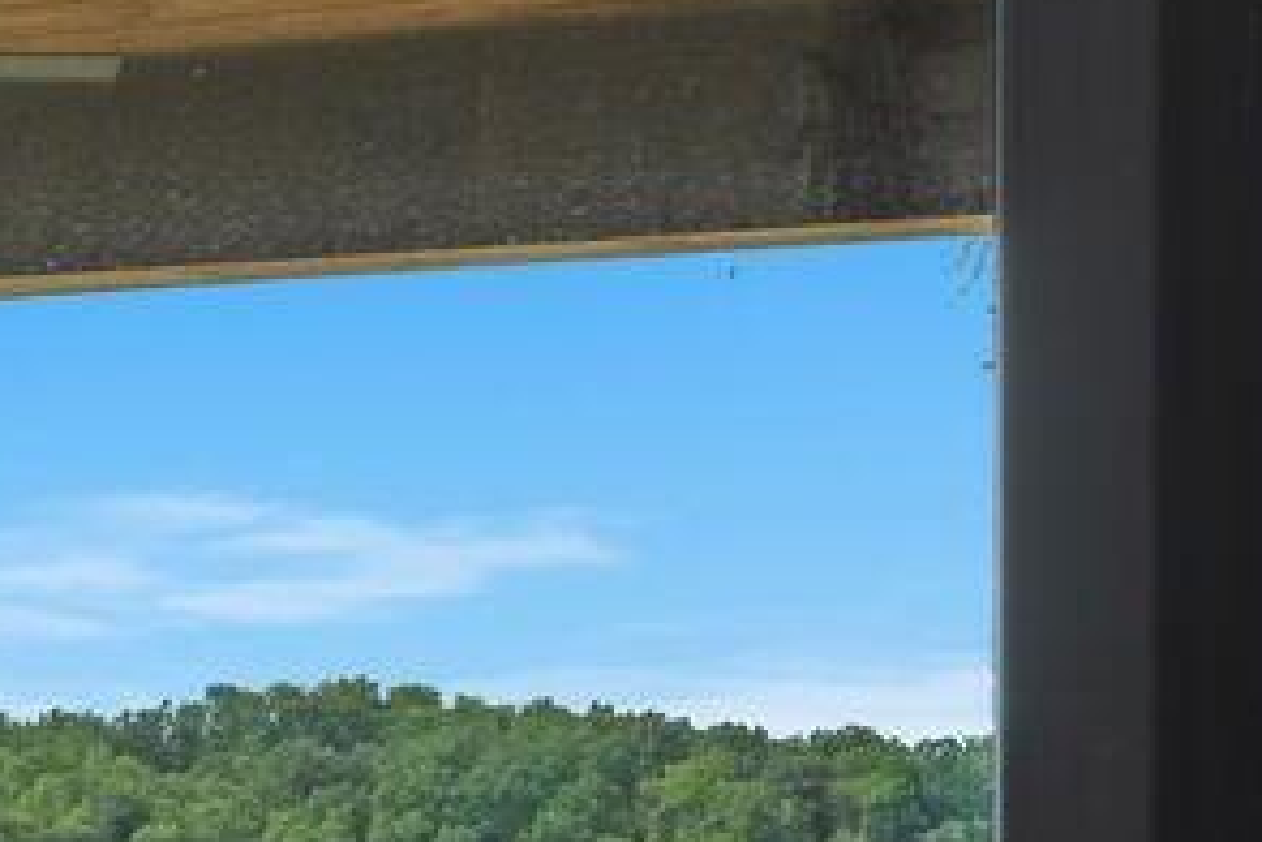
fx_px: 3540
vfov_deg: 13.3
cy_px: 887
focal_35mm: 101
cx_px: -914
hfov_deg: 17.1
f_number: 8
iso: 400
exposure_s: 1/20
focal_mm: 29
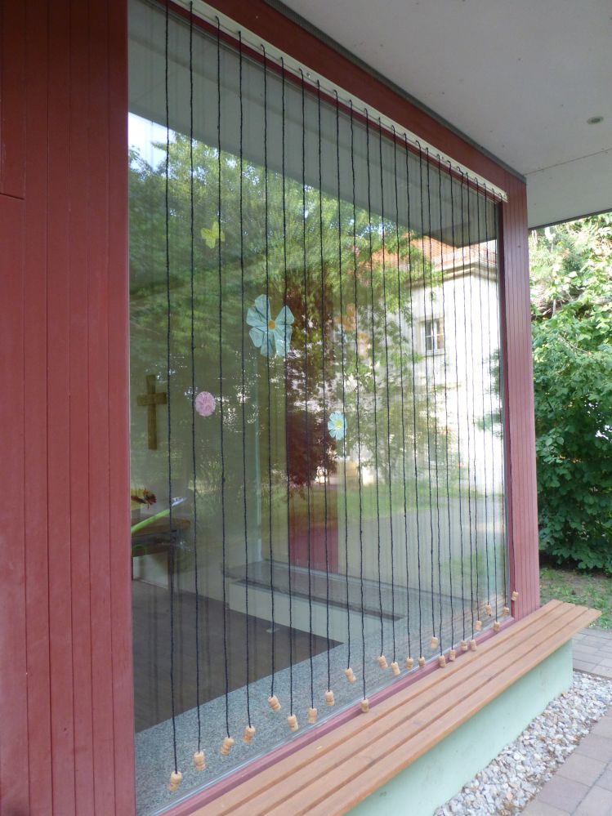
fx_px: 566
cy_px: 408
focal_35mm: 24
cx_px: 306
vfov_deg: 71.6
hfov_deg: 56.8
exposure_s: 1/60
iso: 250
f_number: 3.3
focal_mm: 4.3
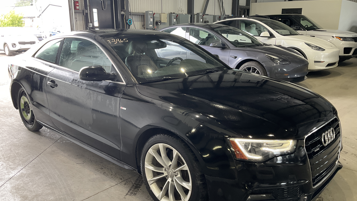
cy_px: 114
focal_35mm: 32
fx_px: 303
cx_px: 177
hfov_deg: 61.0
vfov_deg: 36.6
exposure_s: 1/88
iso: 64
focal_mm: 3
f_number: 1.8
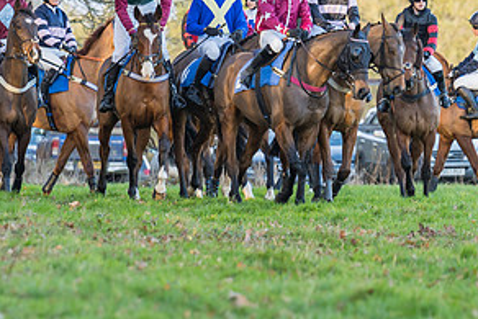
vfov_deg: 2.3
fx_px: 8050
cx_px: 337
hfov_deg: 3.4
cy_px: 55
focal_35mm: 606
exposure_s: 1/200
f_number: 4
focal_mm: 200
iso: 400
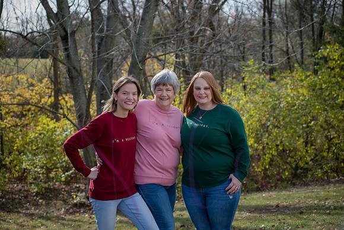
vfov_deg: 17.1
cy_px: 115
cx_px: 172
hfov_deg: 25.4
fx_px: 765
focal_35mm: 80
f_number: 5
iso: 400
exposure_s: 1/800
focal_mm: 80
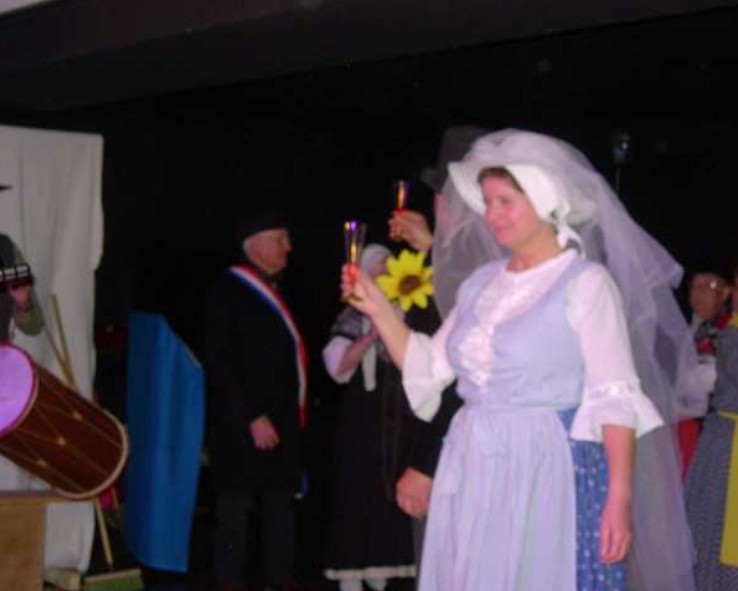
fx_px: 1398
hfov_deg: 29.6
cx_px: 393
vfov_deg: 23.8
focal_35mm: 64
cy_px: 297
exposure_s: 1/140
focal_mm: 12.7
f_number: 3.5
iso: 173
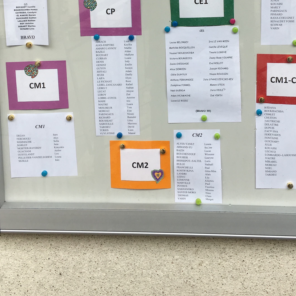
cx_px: 164
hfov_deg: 34.6
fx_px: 474
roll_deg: +0.0
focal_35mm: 49
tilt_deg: -5.3
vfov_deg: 32.9
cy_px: 29
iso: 25
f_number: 2.2
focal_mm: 4.15
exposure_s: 1/386
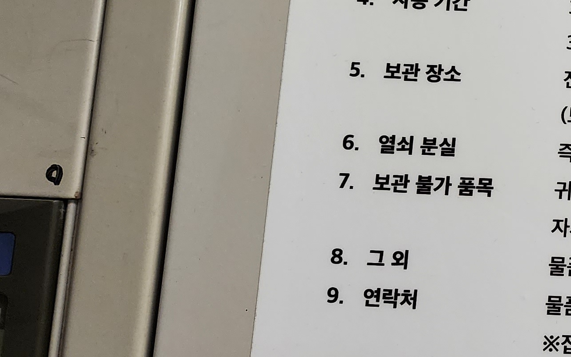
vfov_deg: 17.0
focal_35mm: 76
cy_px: 79
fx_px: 1183
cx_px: 818
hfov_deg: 22.9
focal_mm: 6.4
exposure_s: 1/120
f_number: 1.8
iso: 320
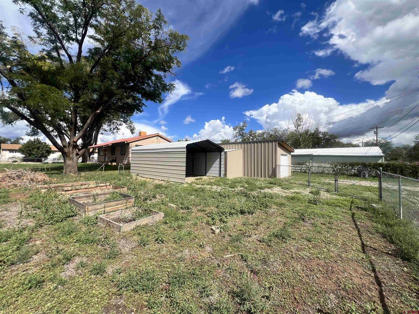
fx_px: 157
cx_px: 210
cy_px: 157
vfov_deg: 89.9
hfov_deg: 106.2
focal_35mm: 13
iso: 32
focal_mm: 1.57
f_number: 1.8
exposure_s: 1/2660
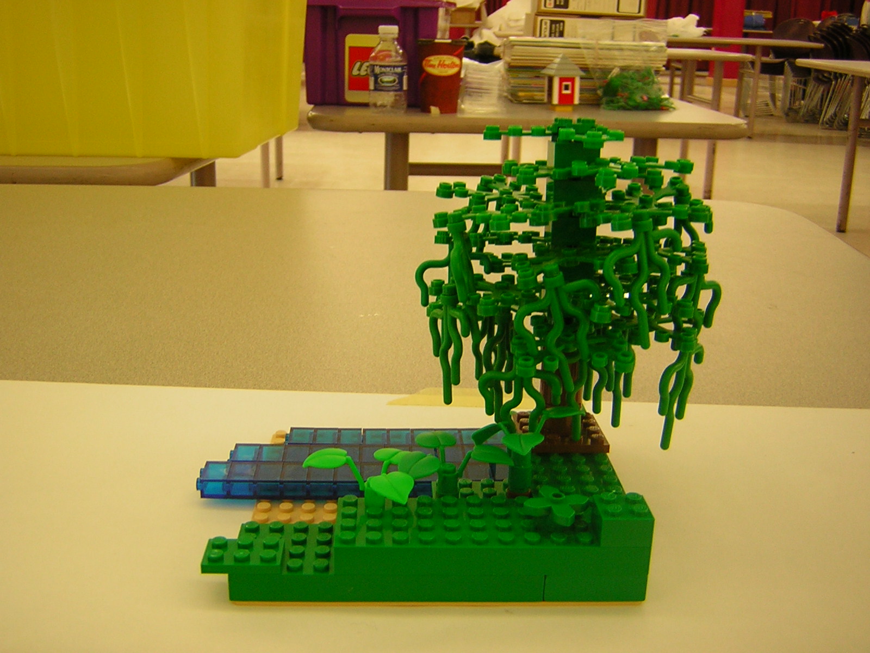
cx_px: 435
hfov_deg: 46.8
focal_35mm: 40
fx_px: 1005
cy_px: 326
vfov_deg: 36.0
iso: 50
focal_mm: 5.2
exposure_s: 1/6.1
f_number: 2.7
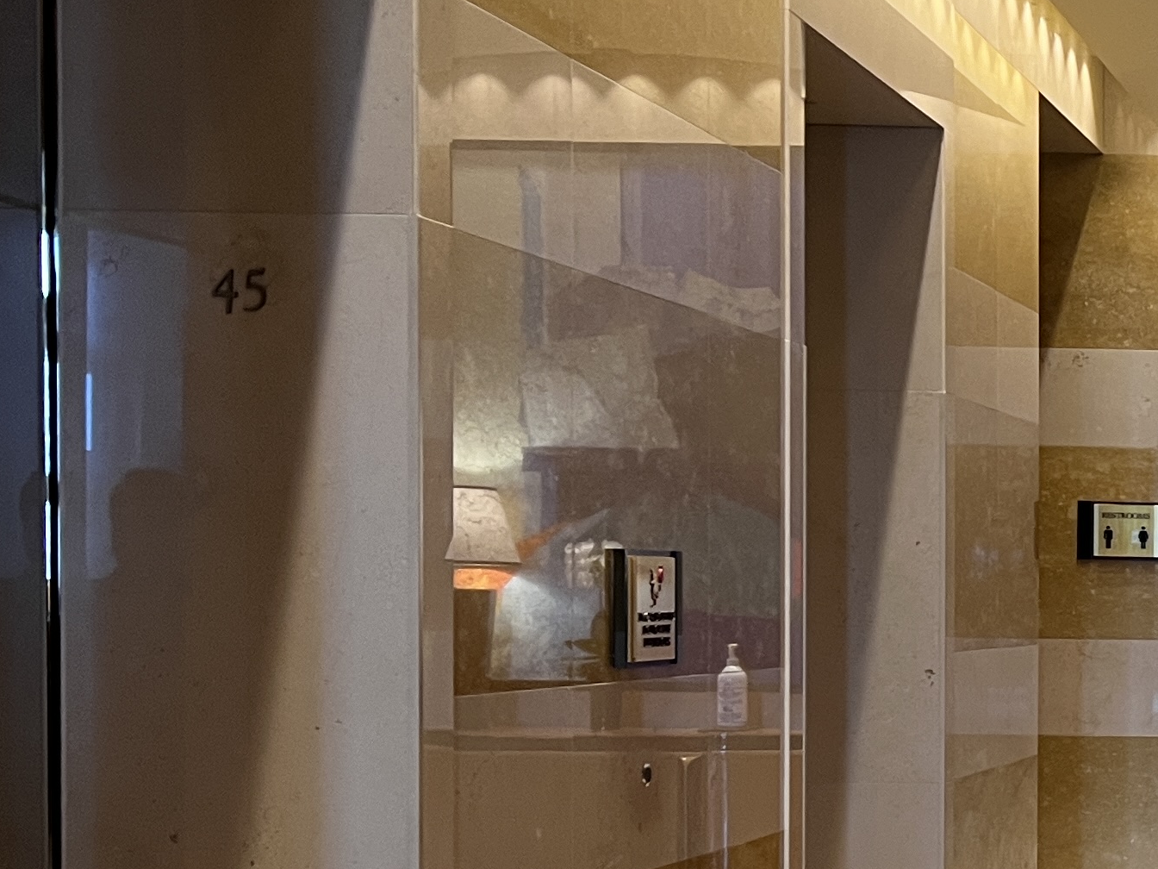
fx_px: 2609
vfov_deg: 18.7
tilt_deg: -0.6
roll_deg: -0.4
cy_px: 678
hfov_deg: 21.7
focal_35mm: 78
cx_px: 1628
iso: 125
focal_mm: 5.7
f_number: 1.5
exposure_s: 1/50
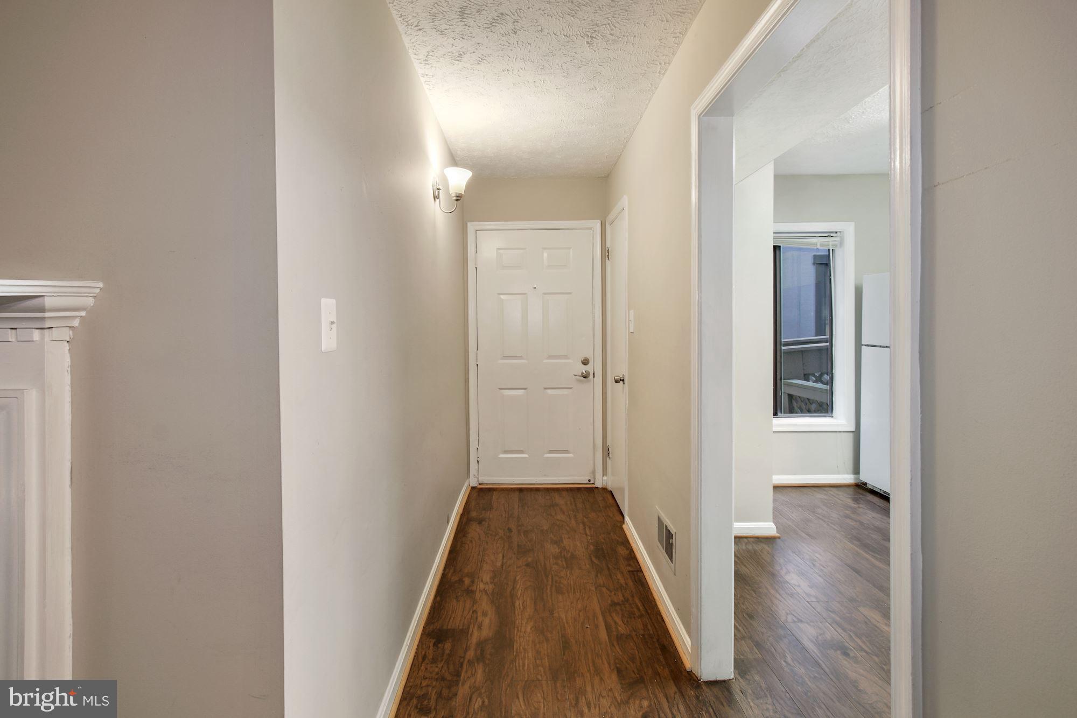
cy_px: 359
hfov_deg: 100.4
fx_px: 449
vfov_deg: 77.3
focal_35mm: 15
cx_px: 538
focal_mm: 10
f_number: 8
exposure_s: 1.3
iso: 200
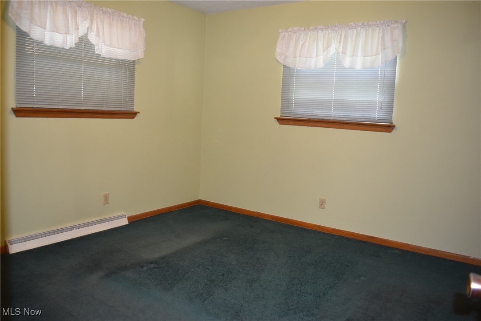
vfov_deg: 48.0
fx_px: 361
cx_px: 240
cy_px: 160
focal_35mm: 27
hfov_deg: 67.4
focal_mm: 18
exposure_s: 1/60
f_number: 3.5
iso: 800
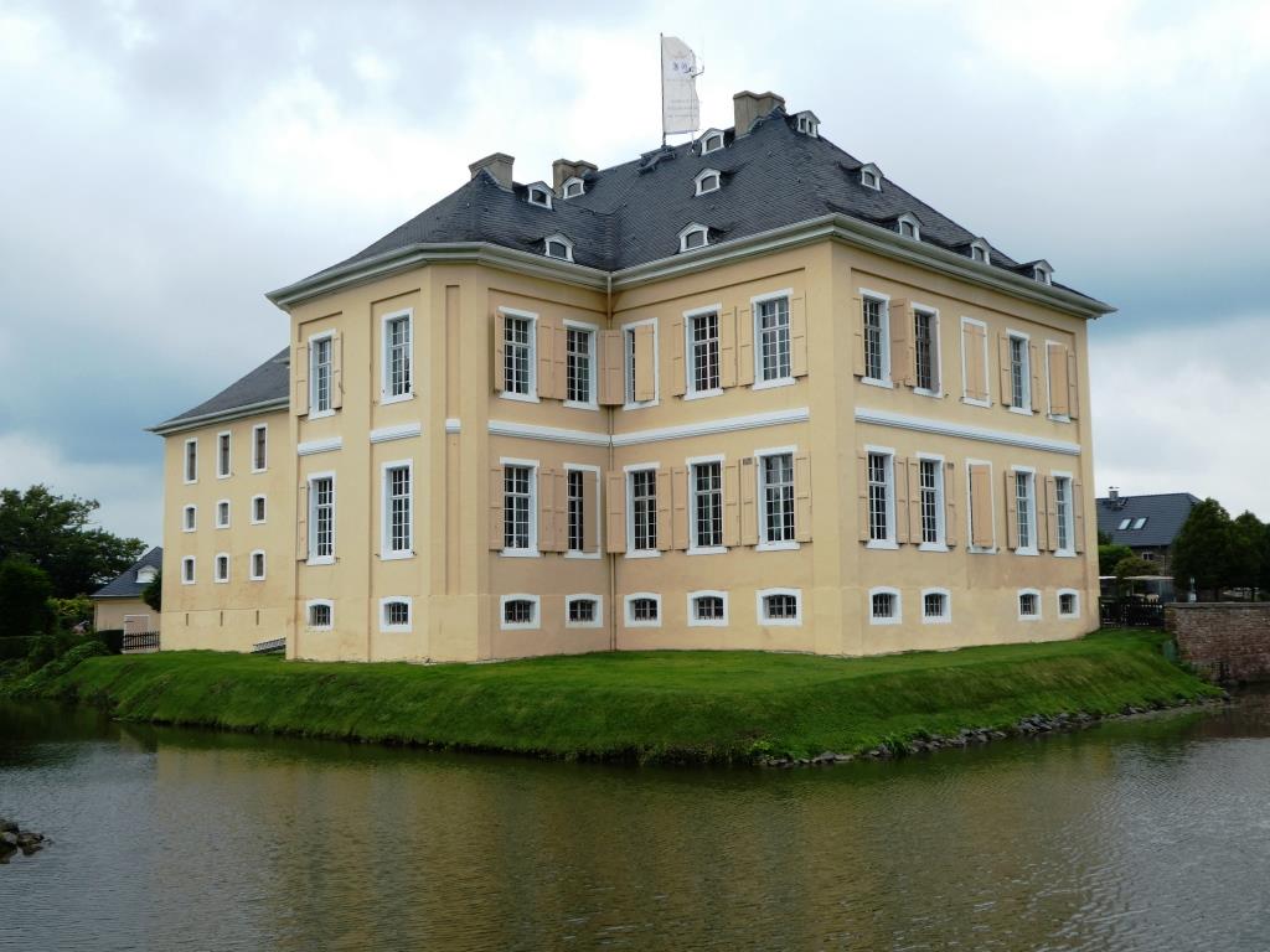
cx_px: 635
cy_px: 476
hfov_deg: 52.6
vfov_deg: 40.7
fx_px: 1284
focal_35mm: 35
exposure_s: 1/400
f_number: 3.7
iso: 80
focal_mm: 6.3
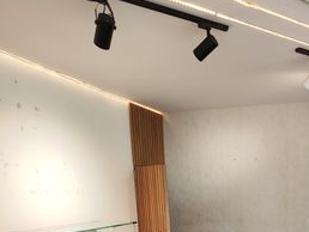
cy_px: 258
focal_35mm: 36
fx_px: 322
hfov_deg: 47.5
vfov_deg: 34.1
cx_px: 262
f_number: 2.2
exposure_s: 1/60
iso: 100
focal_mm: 2.16
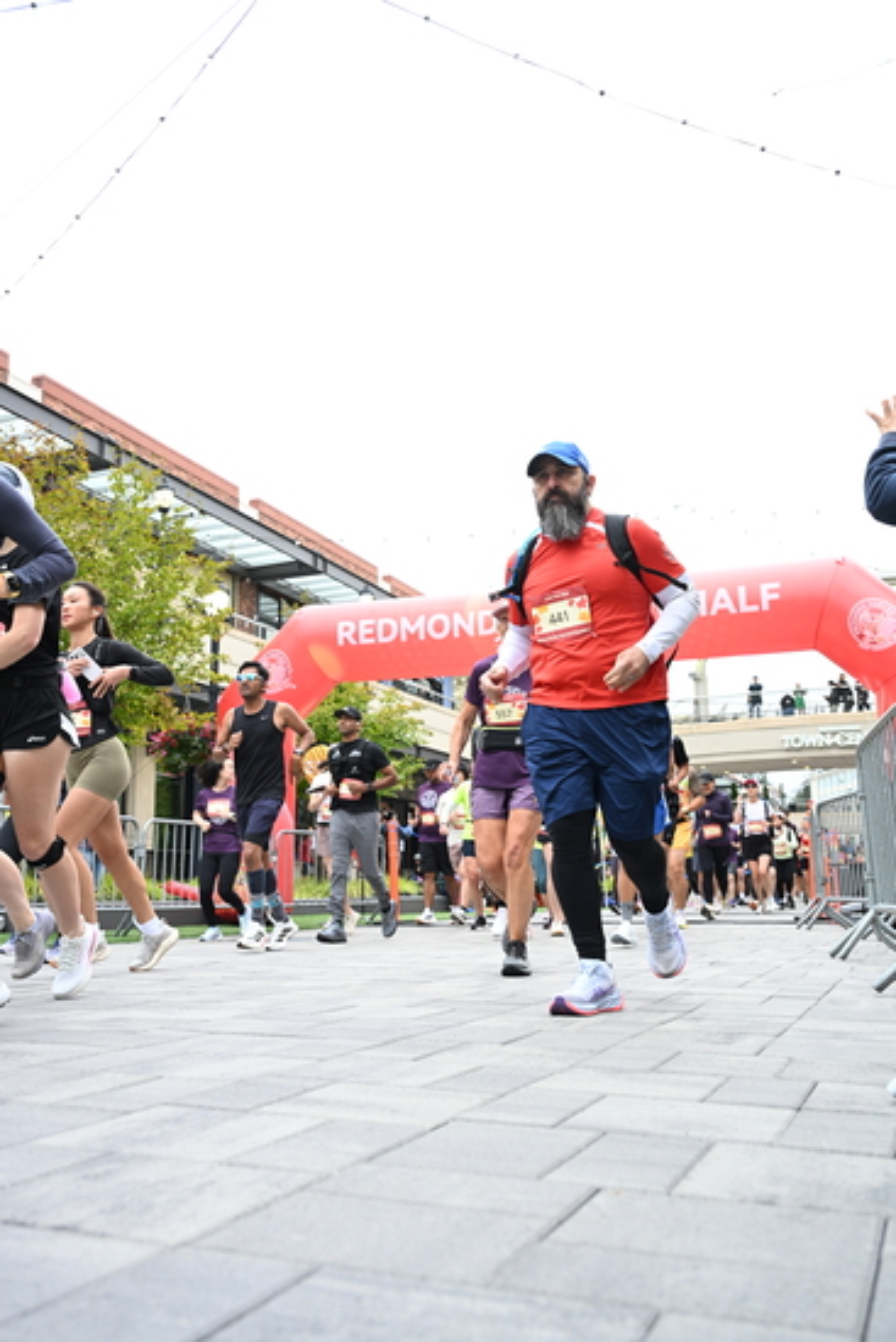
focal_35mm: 31
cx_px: 448
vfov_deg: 60.3
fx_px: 1157
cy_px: 671
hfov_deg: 42.3
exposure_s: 1/640
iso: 2000
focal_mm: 31
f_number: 4
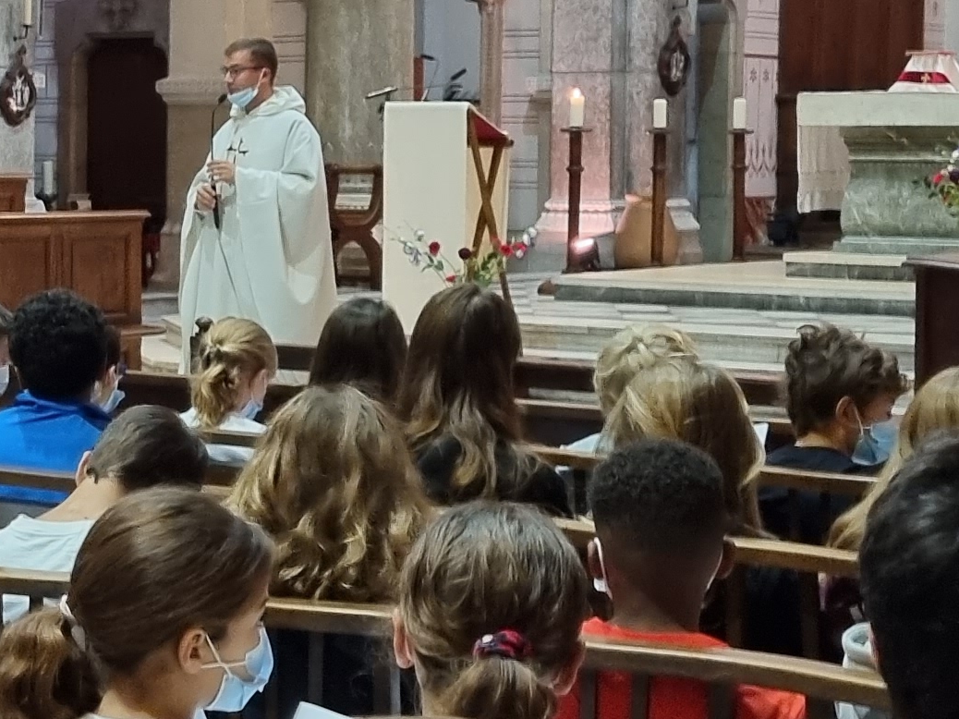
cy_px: 238
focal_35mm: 101
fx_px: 2797
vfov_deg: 14.6
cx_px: -172
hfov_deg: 18.5
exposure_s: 1/25
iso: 640
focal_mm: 5.4
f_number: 1.8
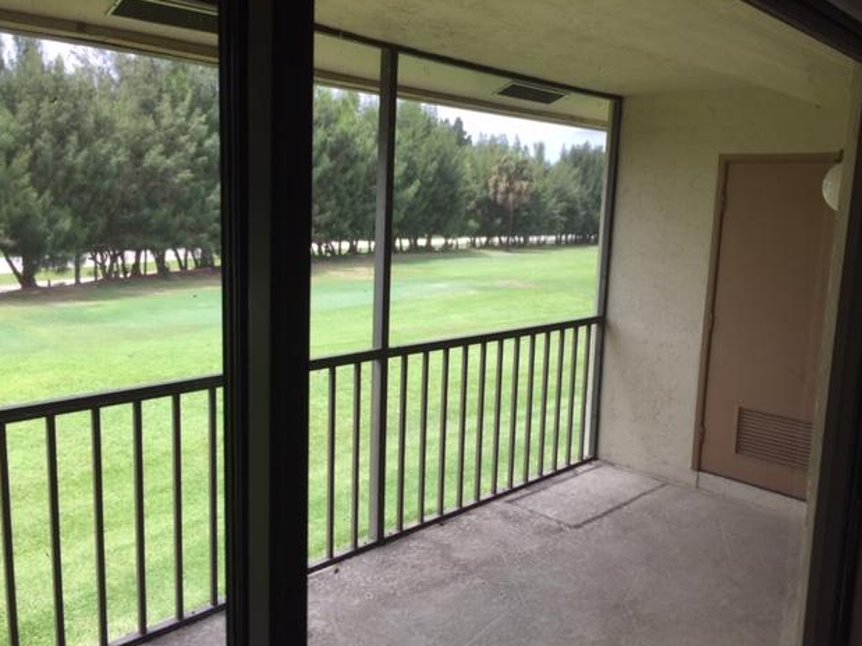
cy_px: 322
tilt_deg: -9.8
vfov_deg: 46.8
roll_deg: -2.1
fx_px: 747
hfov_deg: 60.0
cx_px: 432
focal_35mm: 30
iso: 32
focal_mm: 4.15
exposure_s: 1/359
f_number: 2.2
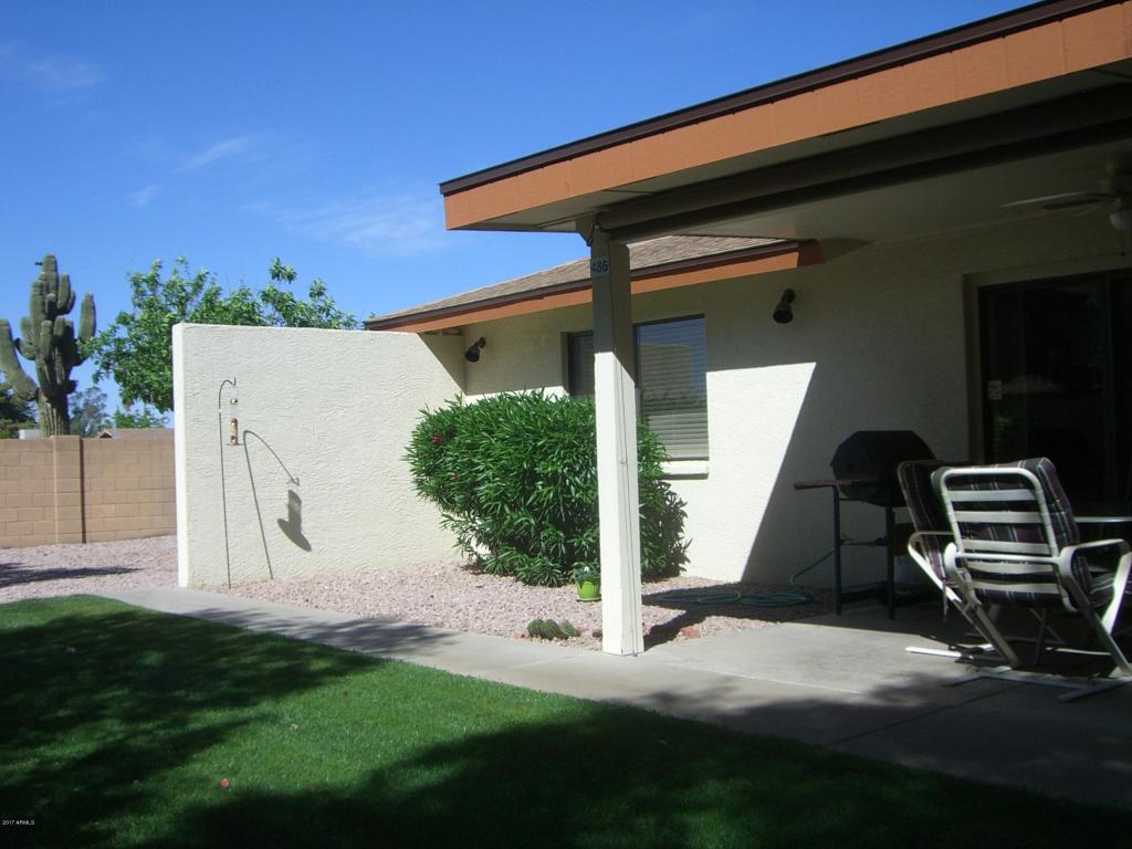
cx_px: 566
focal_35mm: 38
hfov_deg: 49.0
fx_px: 1243
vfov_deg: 37.7
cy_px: 424
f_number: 4.3
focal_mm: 6.2
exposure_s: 1/800
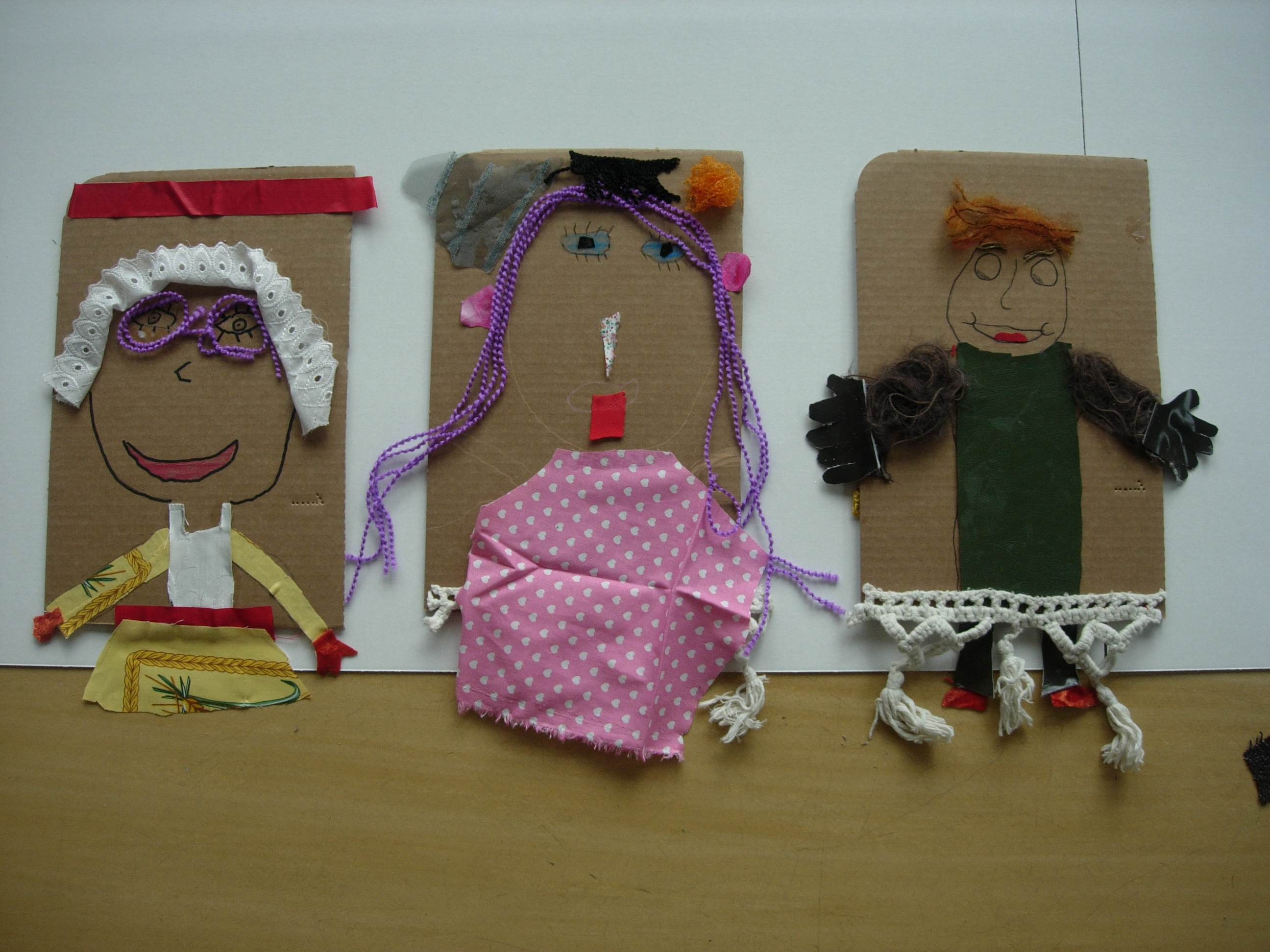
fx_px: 1394
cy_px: 476
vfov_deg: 37.7
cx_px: 635
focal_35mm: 38
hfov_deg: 49.0
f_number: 2.8
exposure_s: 1/342
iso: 64
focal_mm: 7.8
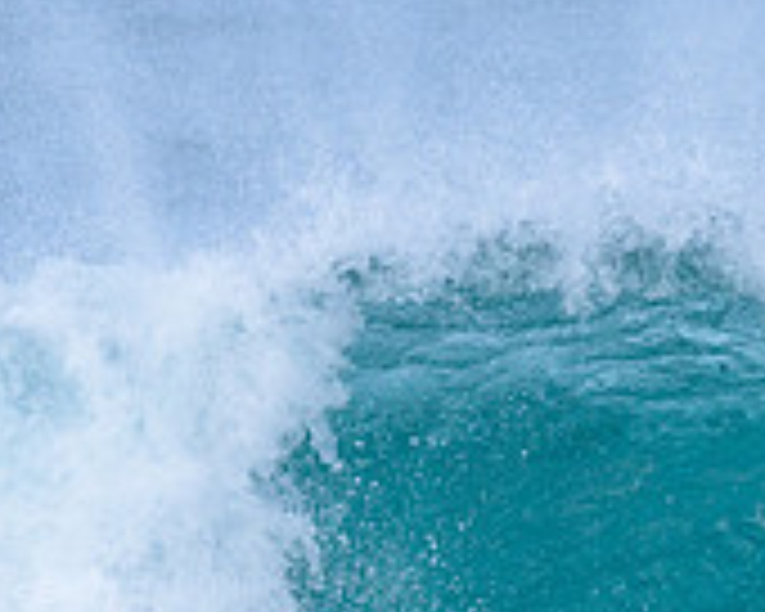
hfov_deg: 0.6
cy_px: 814
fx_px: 79493
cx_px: 932
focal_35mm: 3511
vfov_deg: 0.4
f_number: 6.3
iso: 640
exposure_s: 1/2000
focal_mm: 800
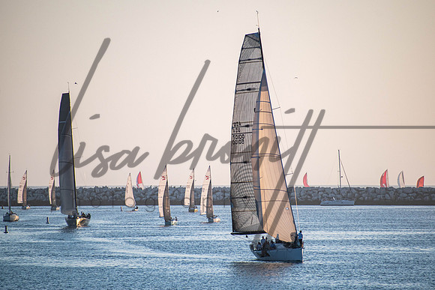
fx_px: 5585
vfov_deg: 3.0
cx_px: 221
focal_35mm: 462
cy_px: 145
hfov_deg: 4.5
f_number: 6.3
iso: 400
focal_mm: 300
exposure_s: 1/160
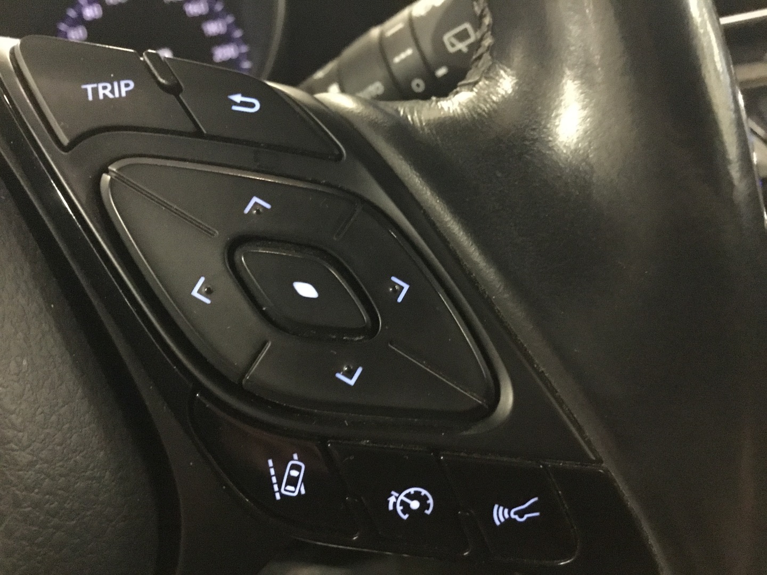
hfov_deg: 58.4
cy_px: 288
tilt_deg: -29.2
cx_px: 384
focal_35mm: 31
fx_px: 687
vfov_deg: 45.4
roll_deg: +10.9
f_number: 2.4
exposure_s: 1/15
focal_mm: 3.3
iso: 800
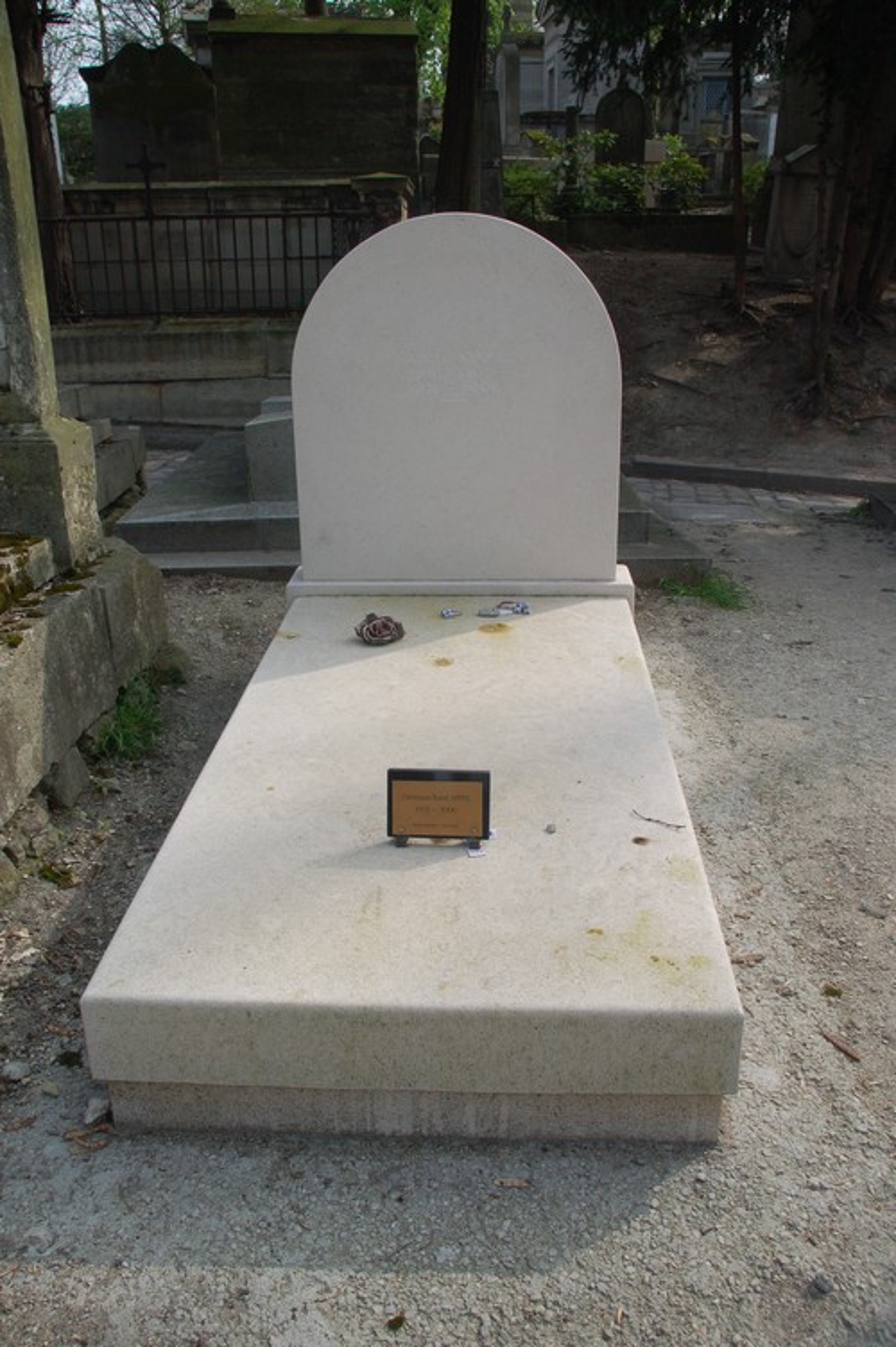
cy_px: 674
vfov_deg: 67.4
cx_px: 448
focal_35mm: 27
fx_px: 1010
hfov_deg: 47.8
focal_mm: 18
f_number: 9
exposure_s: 1/320
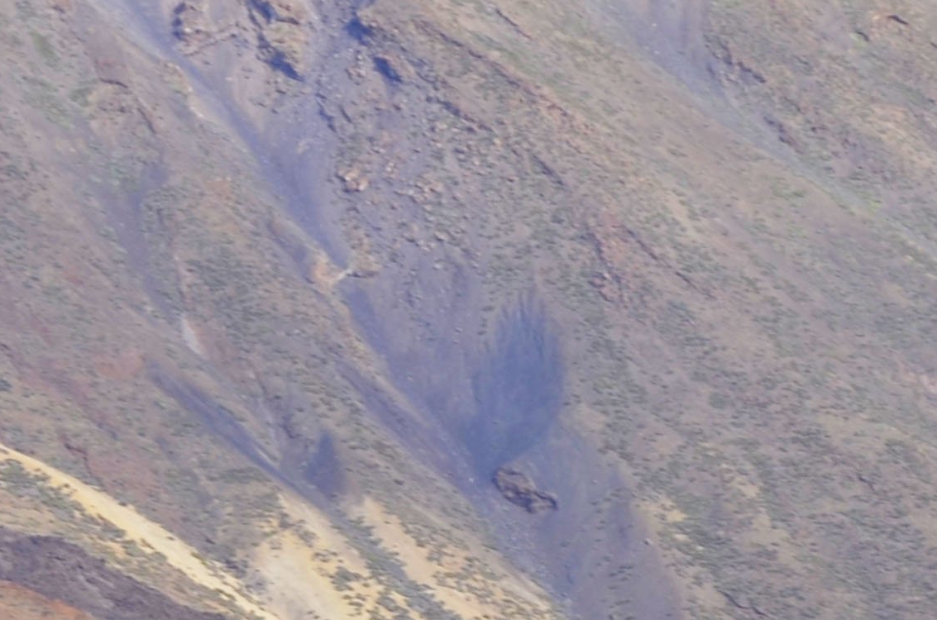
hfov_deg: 8.3
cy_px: 407
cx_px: 770
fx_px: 6440
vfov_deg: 5.5
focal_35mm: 248
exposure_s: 1/200
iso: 100
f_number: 7.1
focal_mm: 38
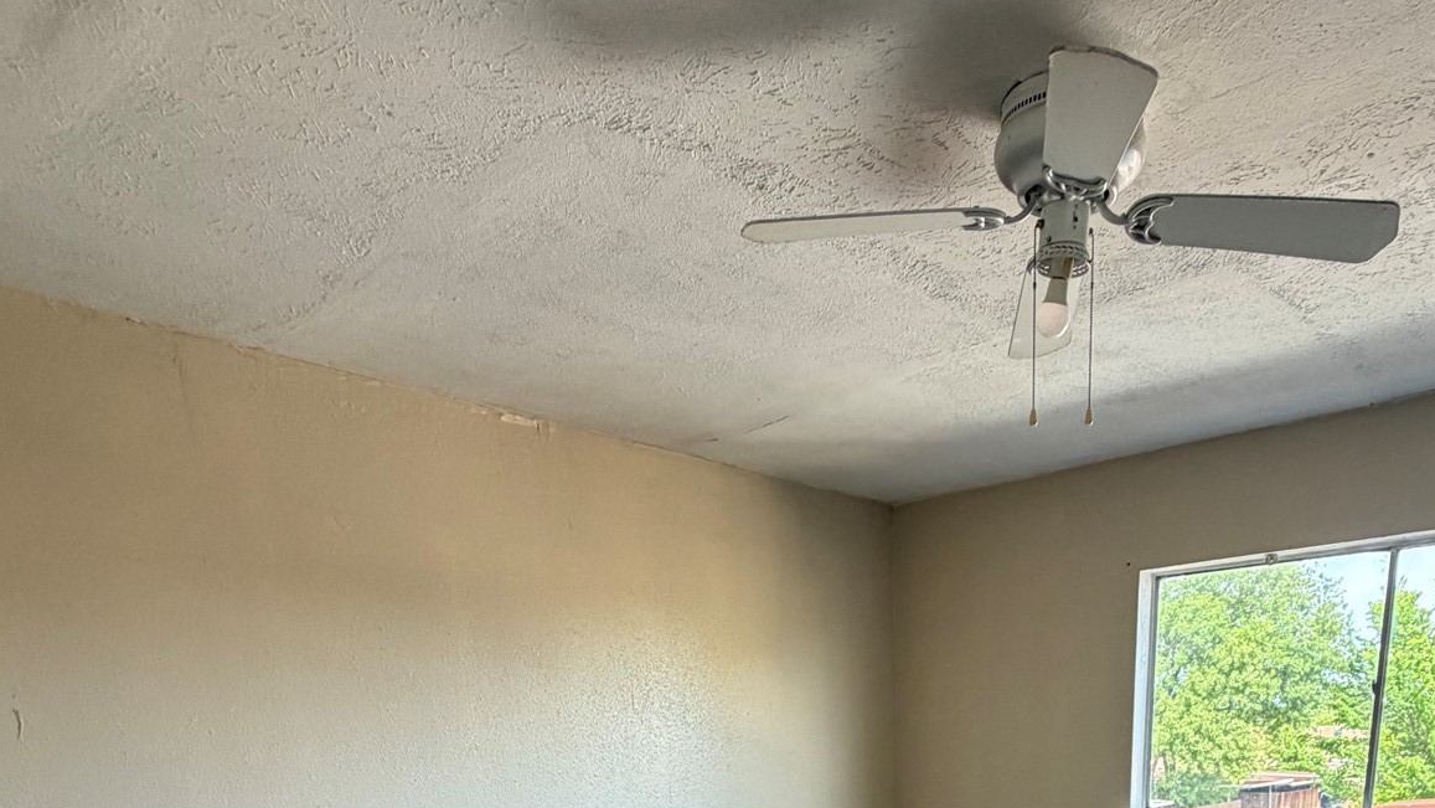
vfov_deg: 32.1
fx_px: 1027
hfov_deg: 68.8
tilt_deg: -16.9
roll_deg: +2.8
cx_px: 892
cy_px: 1060
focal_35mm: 27
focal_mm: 2.22
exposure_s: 1/121
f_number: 2.2
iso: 160
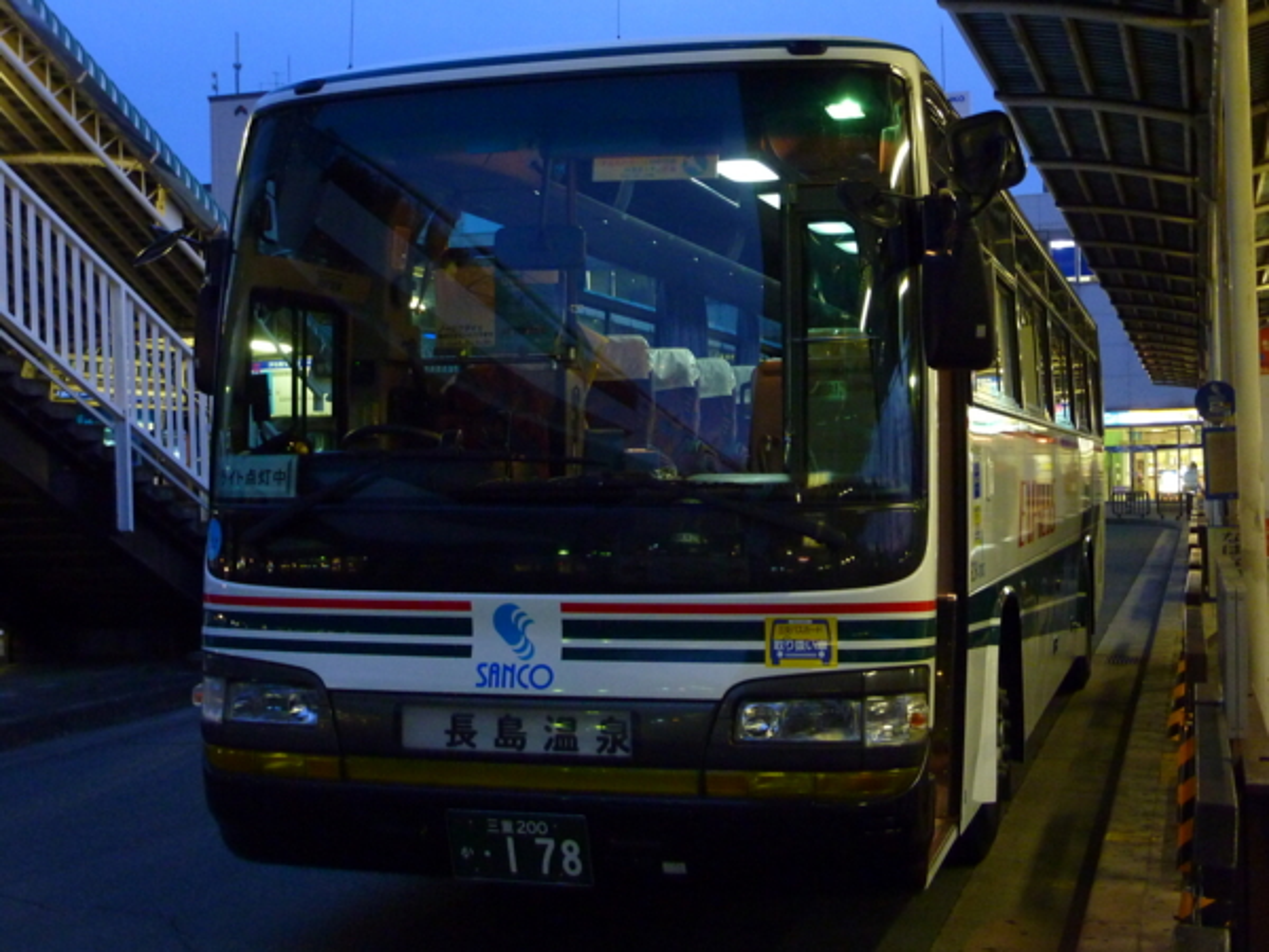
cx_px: 634
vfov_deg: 30.3
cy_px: 476
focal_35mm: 48
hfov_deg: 39.7
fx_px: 1760
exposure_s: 1/8
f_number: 3.8
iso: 400
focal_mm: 7.9
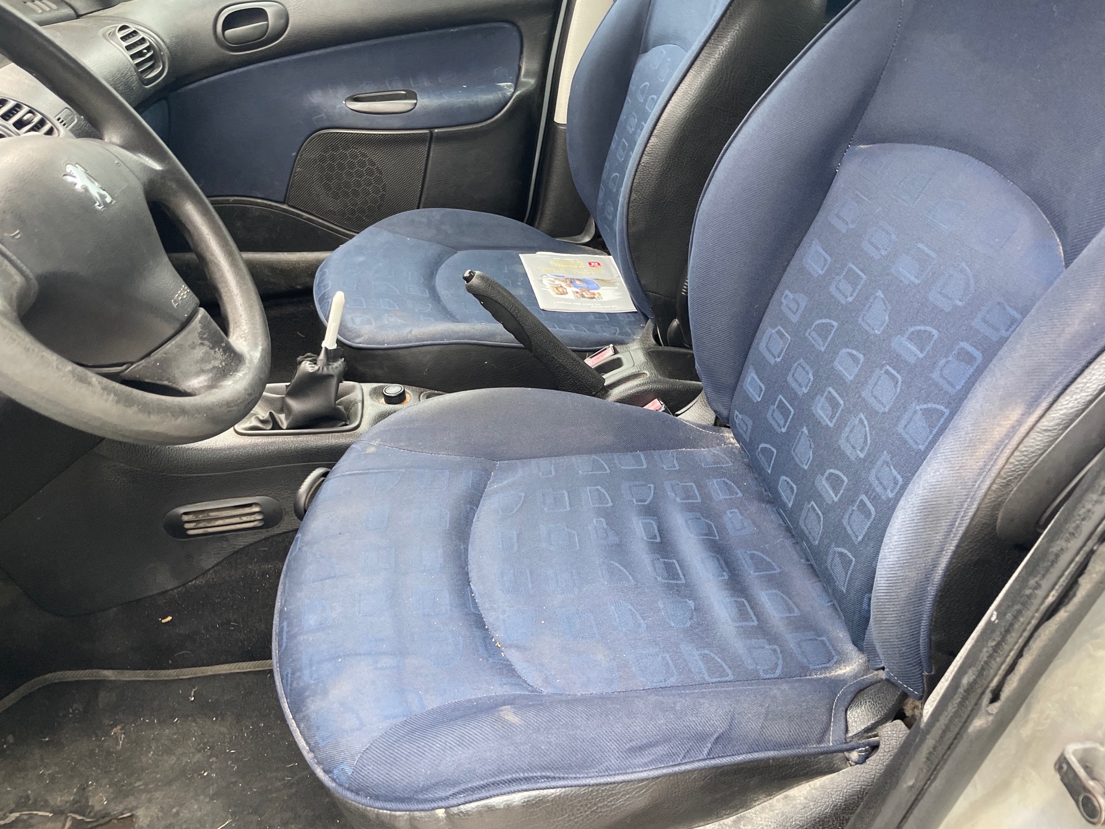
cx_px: 561
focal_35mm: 27
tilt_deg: -30.7
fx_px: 862
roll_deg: +2.6
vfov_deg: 51.4
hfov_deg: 65.3
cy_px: 418
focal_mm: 4.2
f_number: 1.6
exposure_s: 1/60
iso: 125
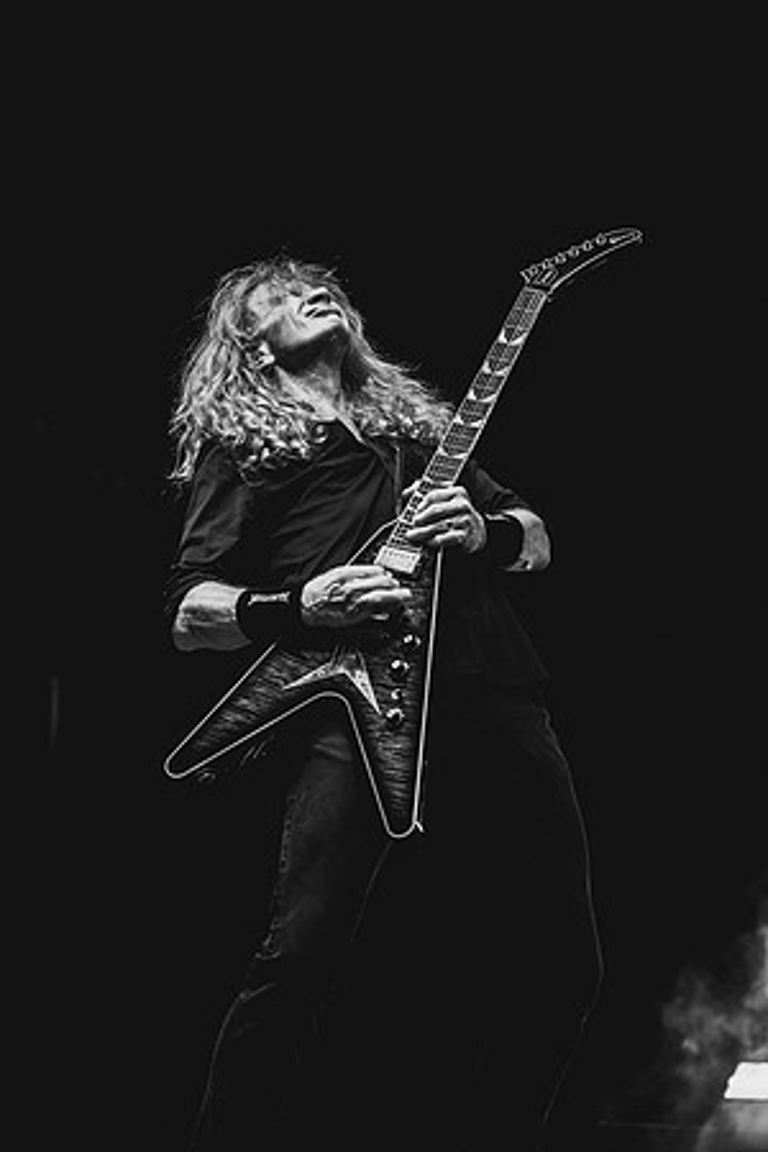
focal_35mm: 105
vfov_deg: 19.5
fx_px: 3360
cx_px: 384
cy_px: 576
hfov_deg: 13.0
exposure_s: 1/200
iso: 1600
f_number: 4.5
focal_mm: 105
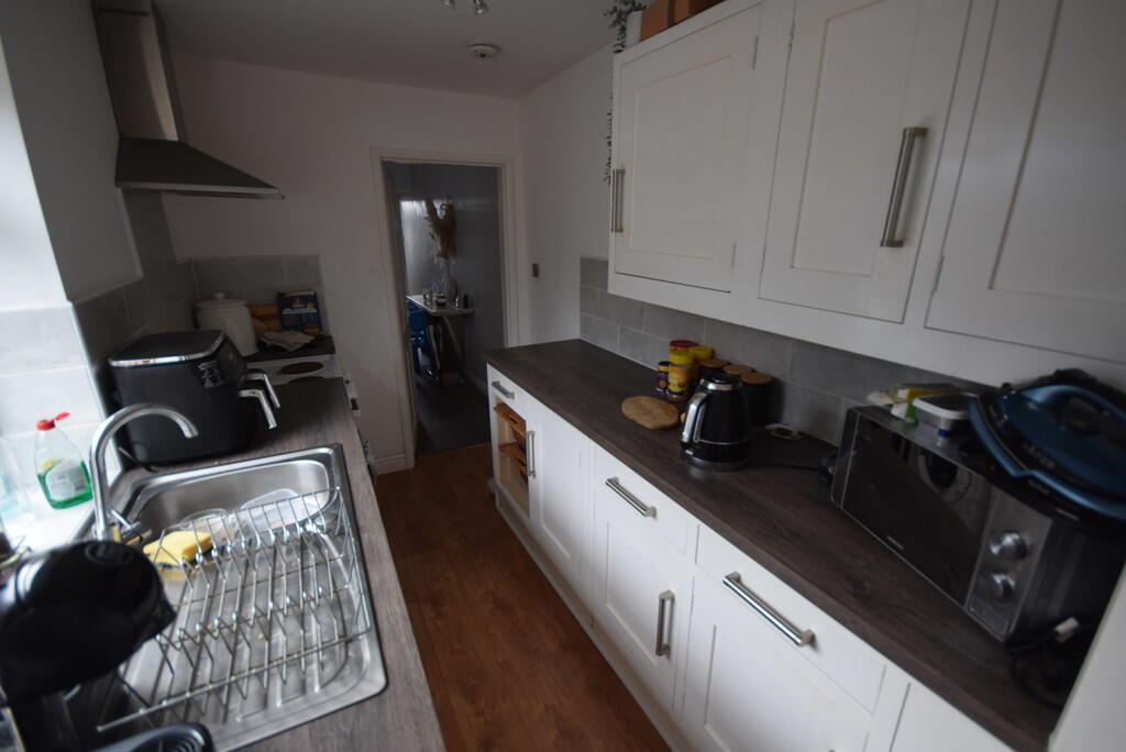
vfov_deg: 77.4
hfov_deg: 100.4
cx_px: 563
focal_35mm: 15
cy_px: 376
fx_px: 469
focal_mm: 10
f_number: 4
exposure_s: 1/15
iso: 200
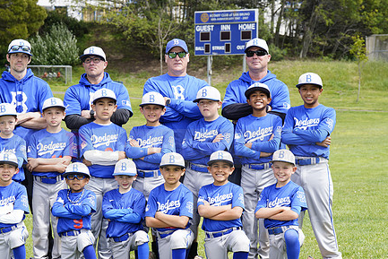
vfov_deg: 10.9
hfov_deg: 16.2
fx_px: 1358
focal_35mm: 126
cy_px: 141
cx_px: 155
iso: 160
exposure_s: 1/200
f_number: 8
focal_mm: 94
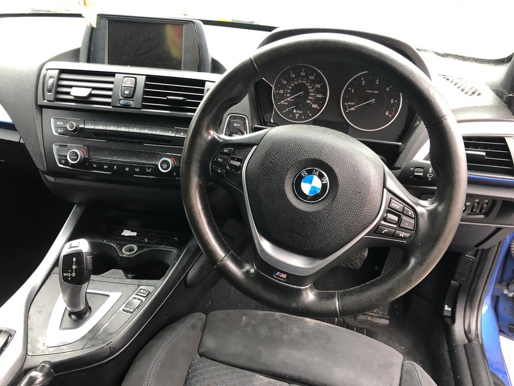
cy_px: 193
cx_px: 257
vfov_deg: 49.7
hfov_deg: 63.4
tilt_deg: -29.2
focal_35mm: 28
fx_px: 416
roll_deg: -3.2
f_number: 1.8
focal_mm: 4
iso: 64
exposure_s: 1/15
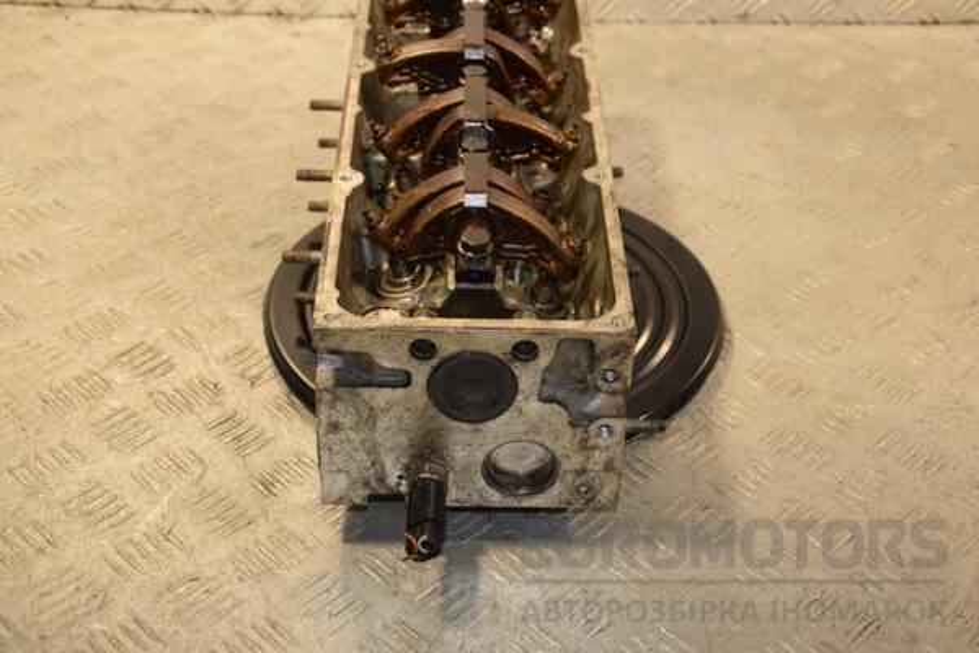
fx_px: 1428
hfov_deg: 37.9
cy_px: 326
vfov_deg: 25.8
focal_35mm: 52
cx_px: 490
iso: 800
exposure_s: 1/200
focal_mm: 35
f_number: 5
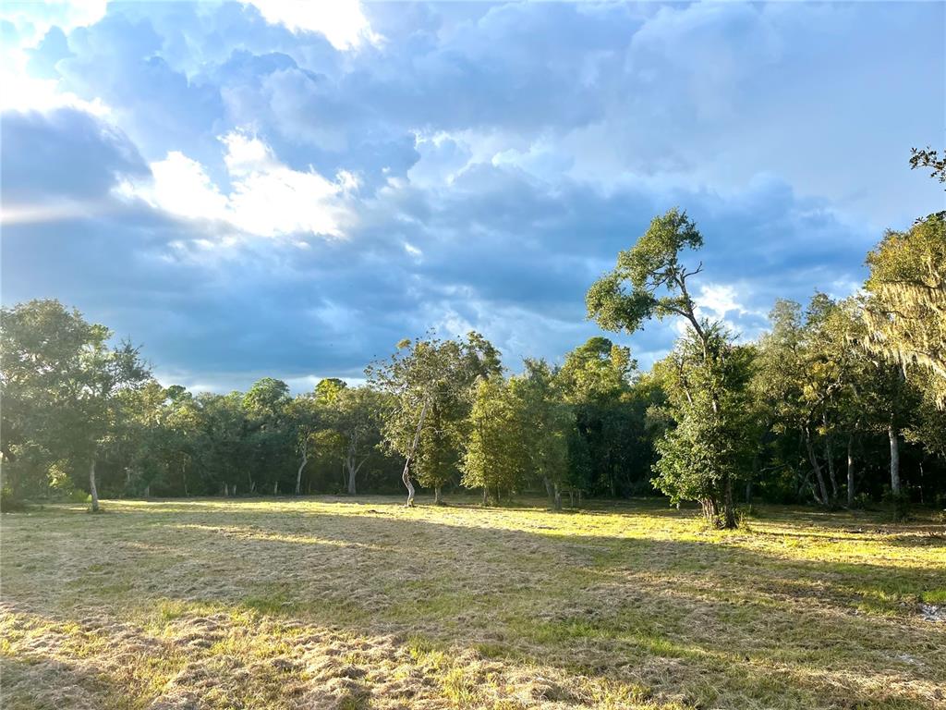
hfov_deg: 67.3
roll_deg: +3.0
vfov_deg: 53.1
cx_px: 473
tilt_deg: +8.6
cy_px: 355
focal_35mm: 26
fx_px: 711
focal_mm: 5.1
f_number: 1.6
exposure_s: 1/1309
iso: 50
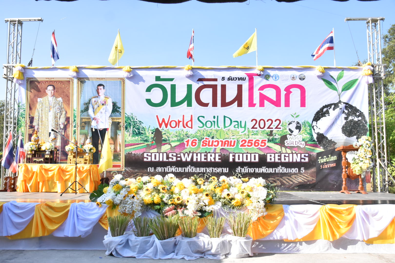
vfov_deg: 38.4
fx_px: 379
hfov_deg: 55.1
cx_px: 198
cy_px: 132
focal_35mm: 34
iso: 1600
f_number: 5
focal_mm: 23
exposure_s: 1/4000
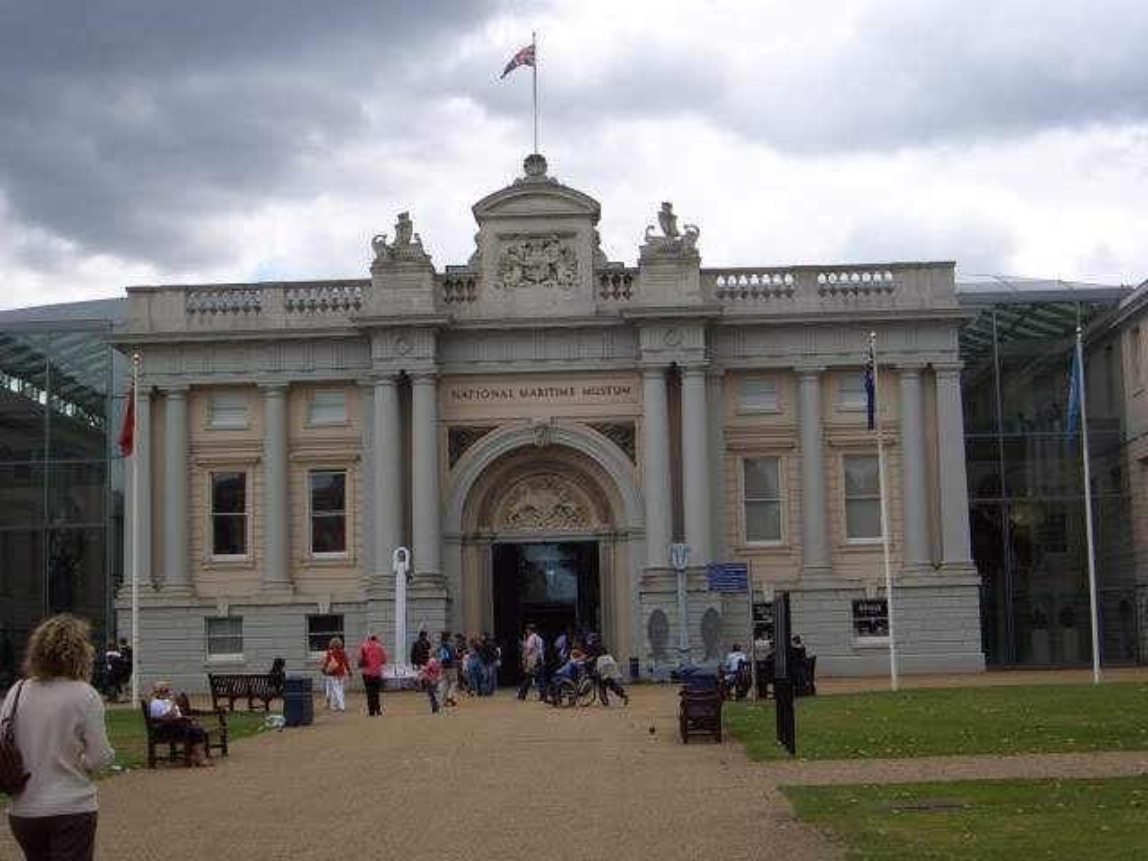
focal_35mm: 55
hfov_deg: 34.9
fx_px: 1824
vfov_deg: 26.6
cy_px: 430
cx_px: 574
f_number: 5.6
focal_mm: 11.4
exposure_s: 1/320
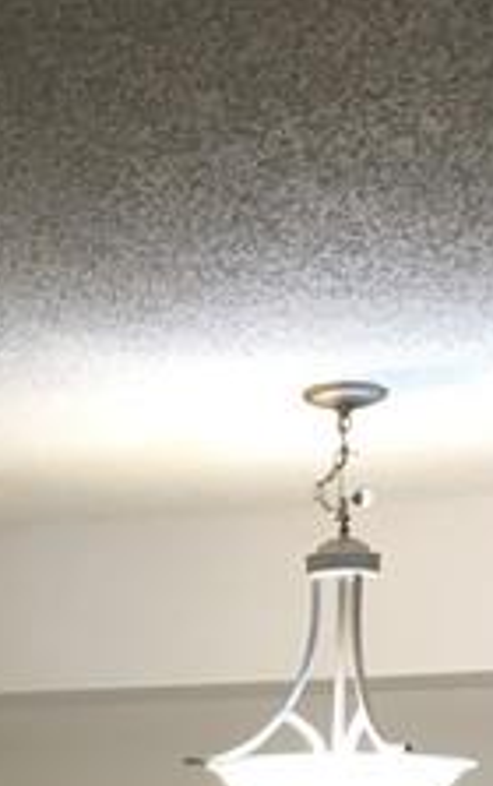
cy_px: 1174
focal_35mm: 141
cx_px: -137
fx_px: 3021
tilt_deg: -3.1
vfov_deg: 13.9
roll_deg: -0.6
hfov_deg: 9.2
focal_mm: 4.15
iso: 50
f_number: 2.2
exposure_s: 1/30
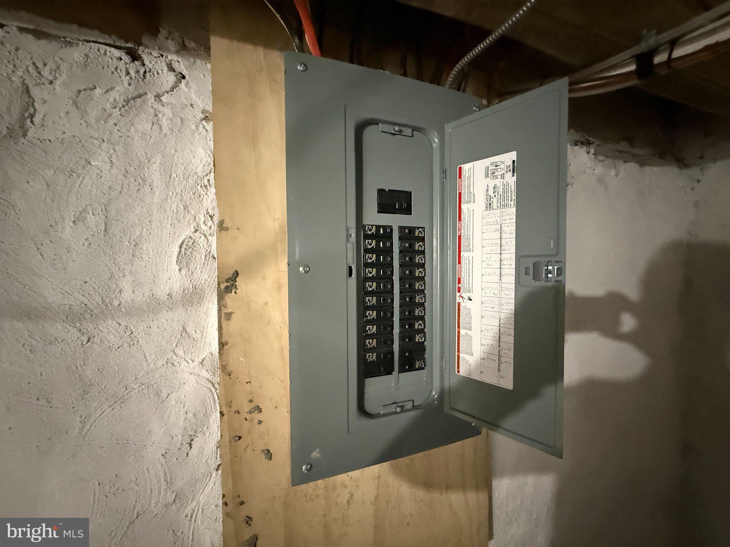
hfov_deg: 102.1
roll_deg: +0.9
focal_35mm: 14
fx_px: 295
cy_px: 274
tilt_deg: -0.8
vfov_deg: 85.7
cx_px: 365
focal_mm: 2.22
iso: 1250
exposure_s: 1/30
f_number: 2.2
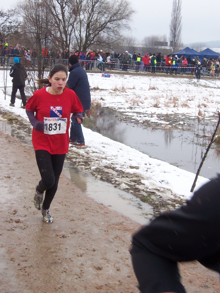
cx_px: 110
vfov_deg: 23.6
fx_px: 703
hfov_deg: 17.8
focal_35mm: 83
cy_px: 146
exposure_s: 1/250
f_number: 5.6
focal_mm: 12.8
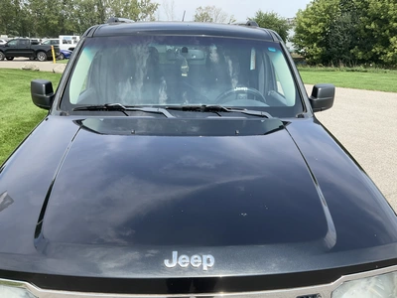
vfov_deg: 48.2
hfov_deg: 61.7
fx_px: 333
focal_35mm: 29
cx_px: 198
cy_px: 149
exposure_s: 1/792
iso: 25
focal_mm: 3
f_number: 1.8
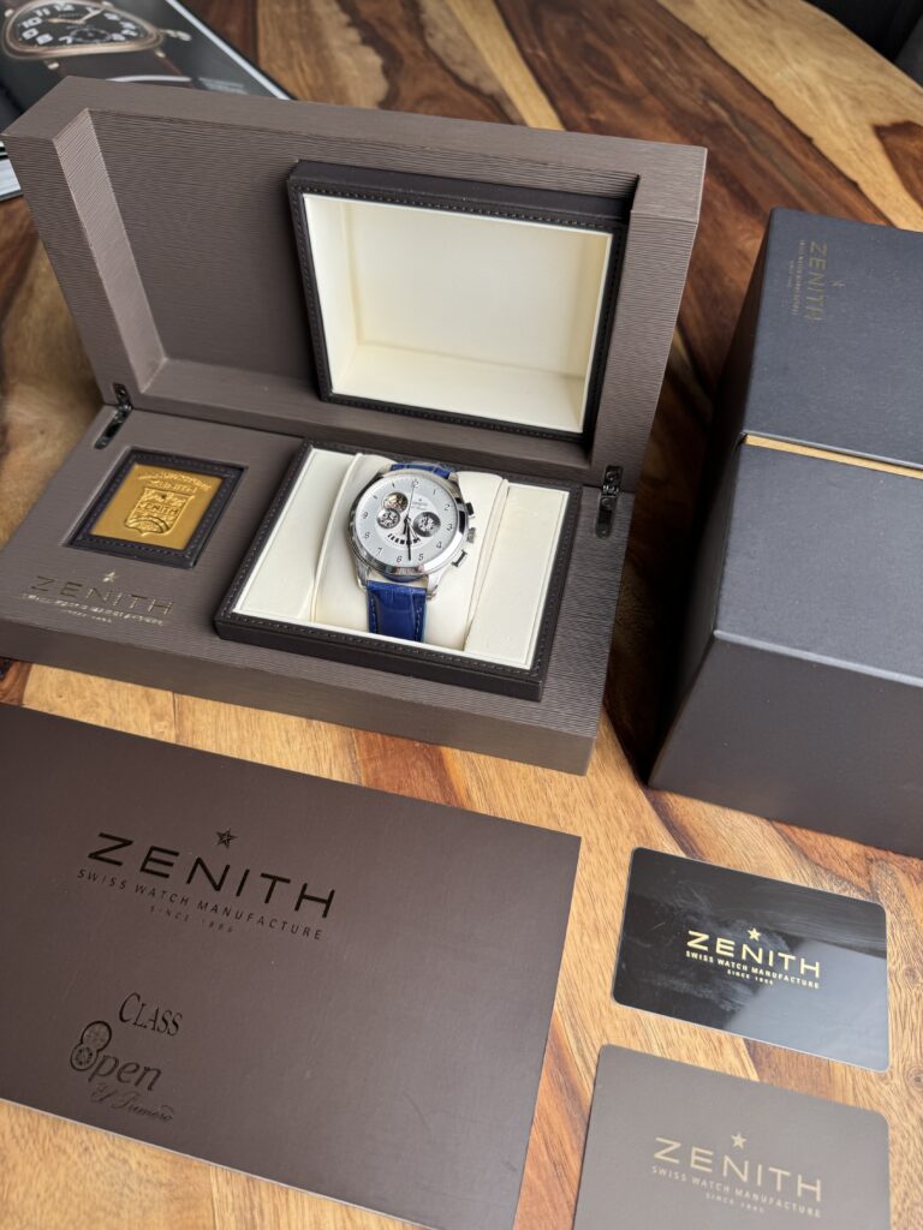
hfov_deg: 56.8
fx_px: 853
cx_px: 462
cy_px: 615
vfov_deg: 71.6
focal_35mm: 24
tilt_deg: -51.8
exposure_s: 1/123
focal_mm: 6.76
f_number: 1.78
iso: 50
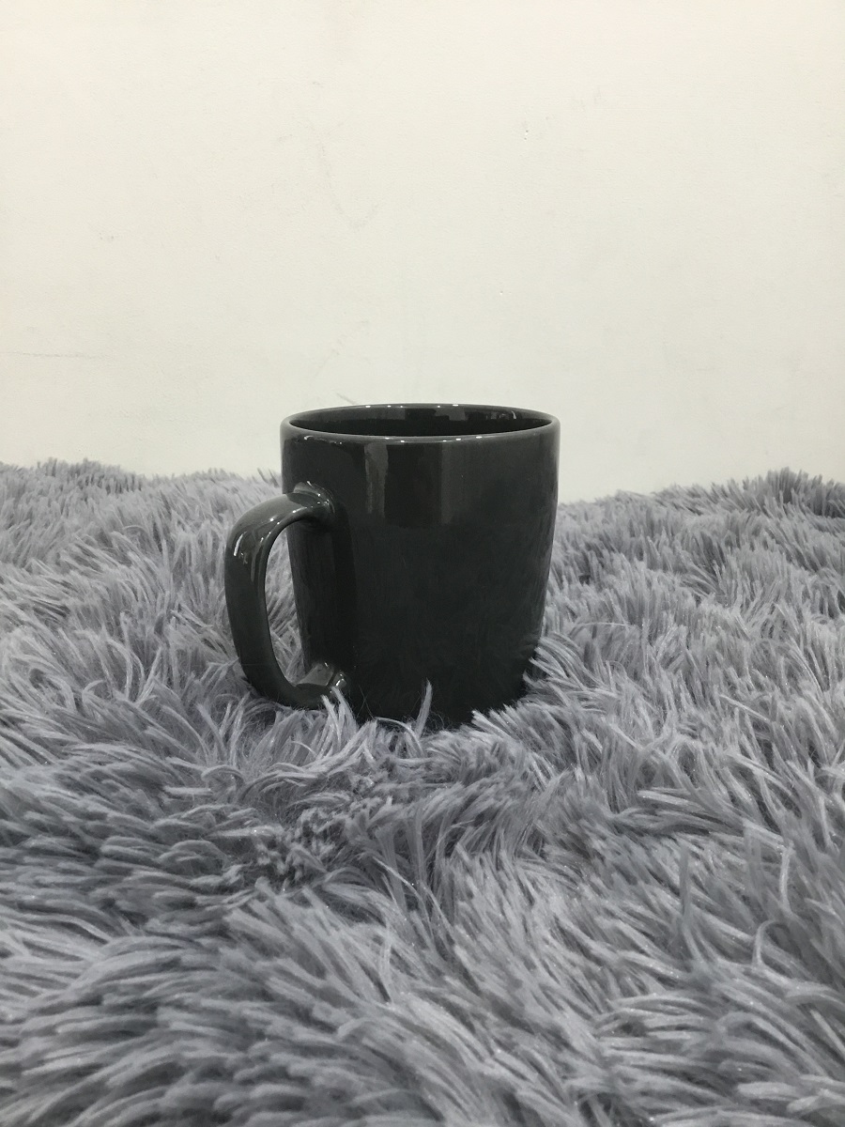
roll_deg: -0.9
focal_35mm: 31
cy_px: 564
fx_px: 1009
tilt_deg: -17.7
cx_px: 422
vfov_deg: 58.4
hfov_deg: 45.4
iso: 125
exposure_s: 1/33
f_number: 2.4
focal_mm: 3.3
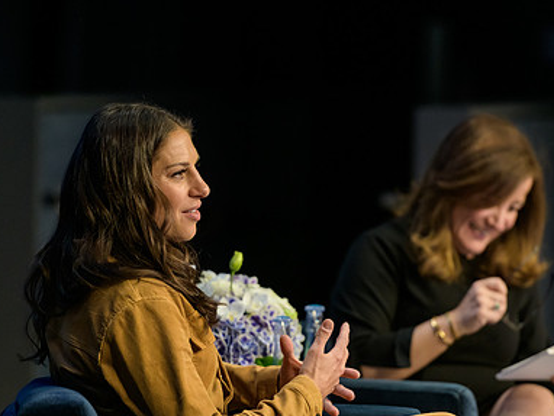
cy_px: 256
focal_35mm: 292
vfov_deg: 5.1
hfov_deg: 6.8
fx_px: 4676
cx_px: 331
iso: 1600
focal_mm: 200
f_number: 3.2
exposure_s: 1/200
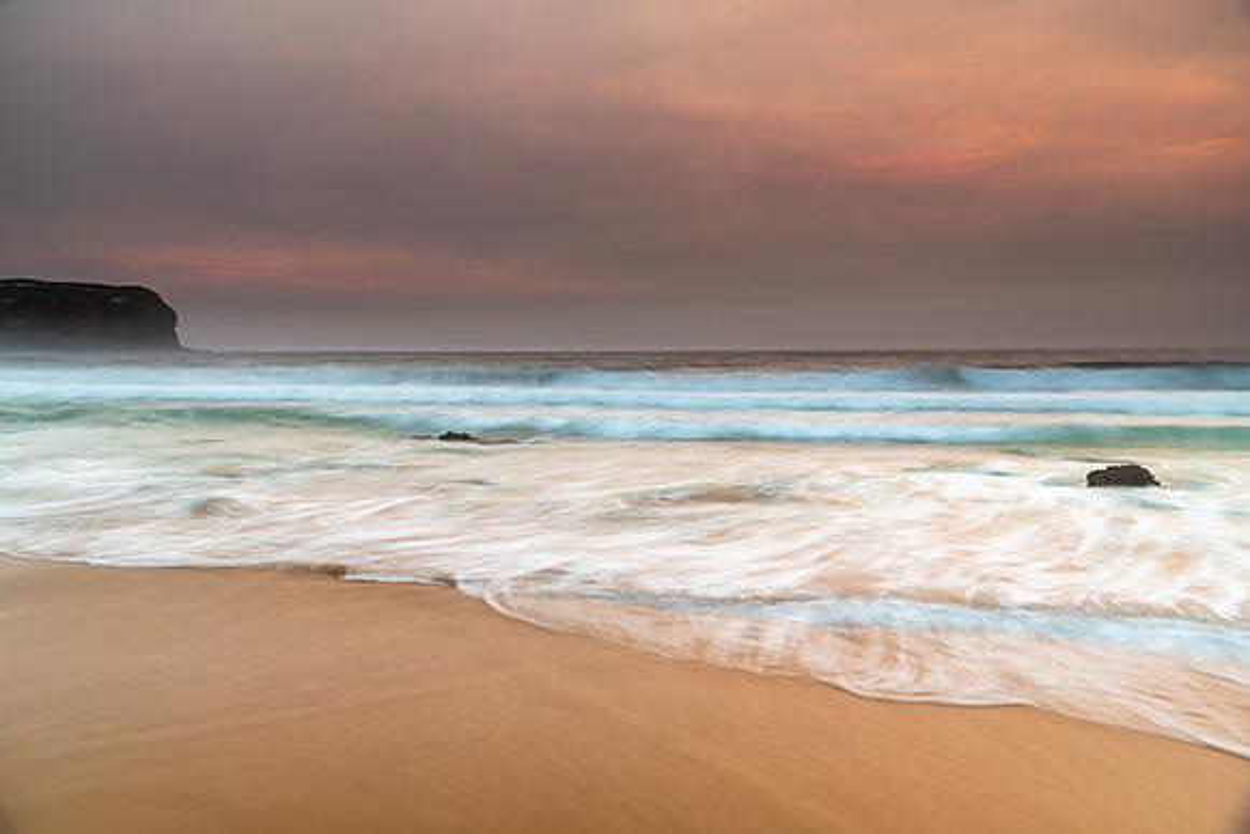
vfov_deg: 46.4
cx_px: 625
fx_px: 972
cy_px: 417
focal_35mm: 28
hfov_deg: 65.5
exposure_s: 1.6
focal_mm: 28
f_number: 8
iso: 125
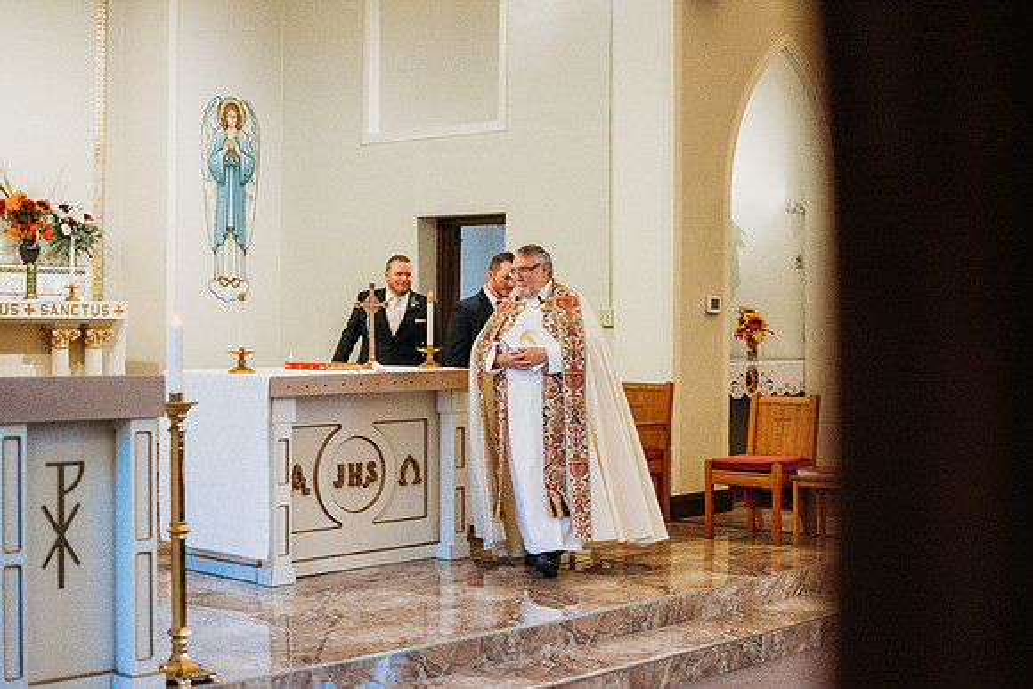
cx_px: 516
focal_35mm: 52
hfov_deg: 37.8
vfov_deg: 25.8
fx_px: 1507
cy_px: 344
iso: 1000
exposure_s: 1/800
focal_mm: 35
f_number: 1.8
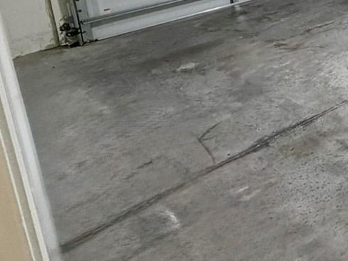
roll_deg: +2.6
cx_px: 530
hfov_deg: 27.4
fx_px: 462
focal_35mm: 46
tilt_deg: -9.5
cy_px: -72
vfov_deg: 26.9
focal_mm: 2.22
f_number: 2.2
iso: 200
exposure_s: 1/60
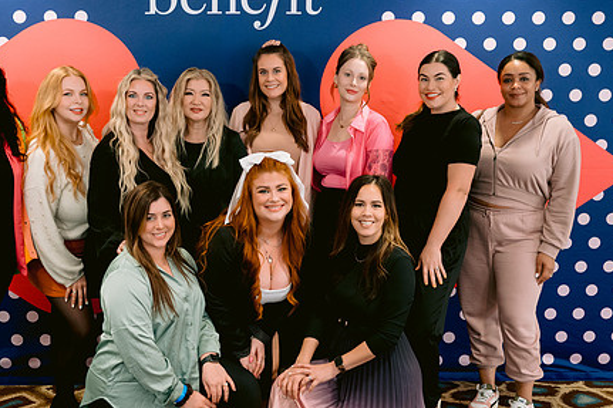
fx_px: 834
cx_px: 250
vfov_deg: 27.5
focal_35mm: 49
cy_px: 228
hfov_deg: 40.2
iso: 800
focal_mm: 35
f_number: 4
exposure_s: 1/60
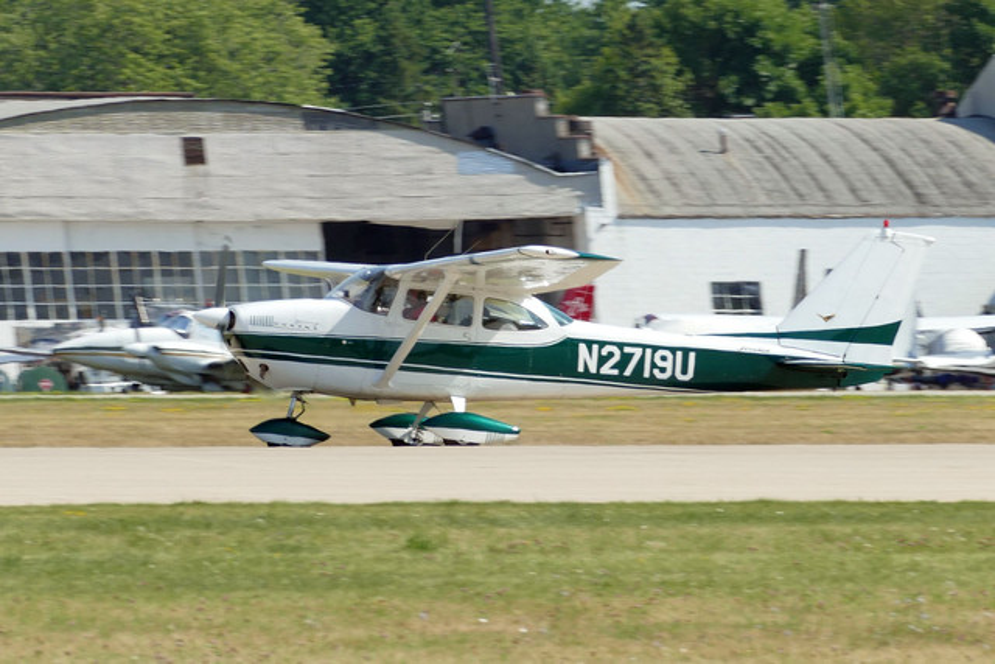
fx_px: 20152
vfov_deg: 1.9
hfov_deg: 2.8
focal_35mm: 729
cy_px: 332
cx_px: 498
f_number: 5.6
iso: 125
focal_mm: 146
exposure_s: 1/500
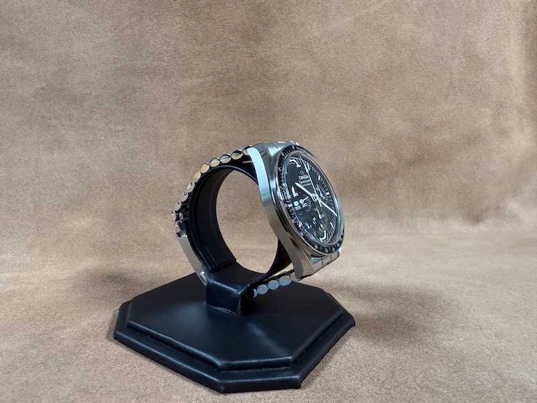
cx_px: 268
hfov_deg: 71.6
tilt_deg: -8.9
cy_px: 202
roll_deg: -0.7
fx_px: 372
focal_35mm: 24
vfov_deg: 56.8
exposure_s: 1/87
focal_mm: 2.22
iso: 320
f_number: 2.2
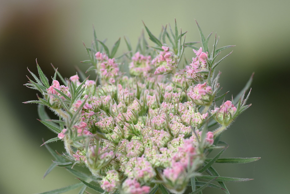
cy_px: 116
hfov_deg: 10.7
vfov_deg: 7.2
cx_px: 142
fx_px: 1547
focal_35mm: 192
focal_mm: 100
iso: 400
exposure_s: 1/1000
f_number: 5.6
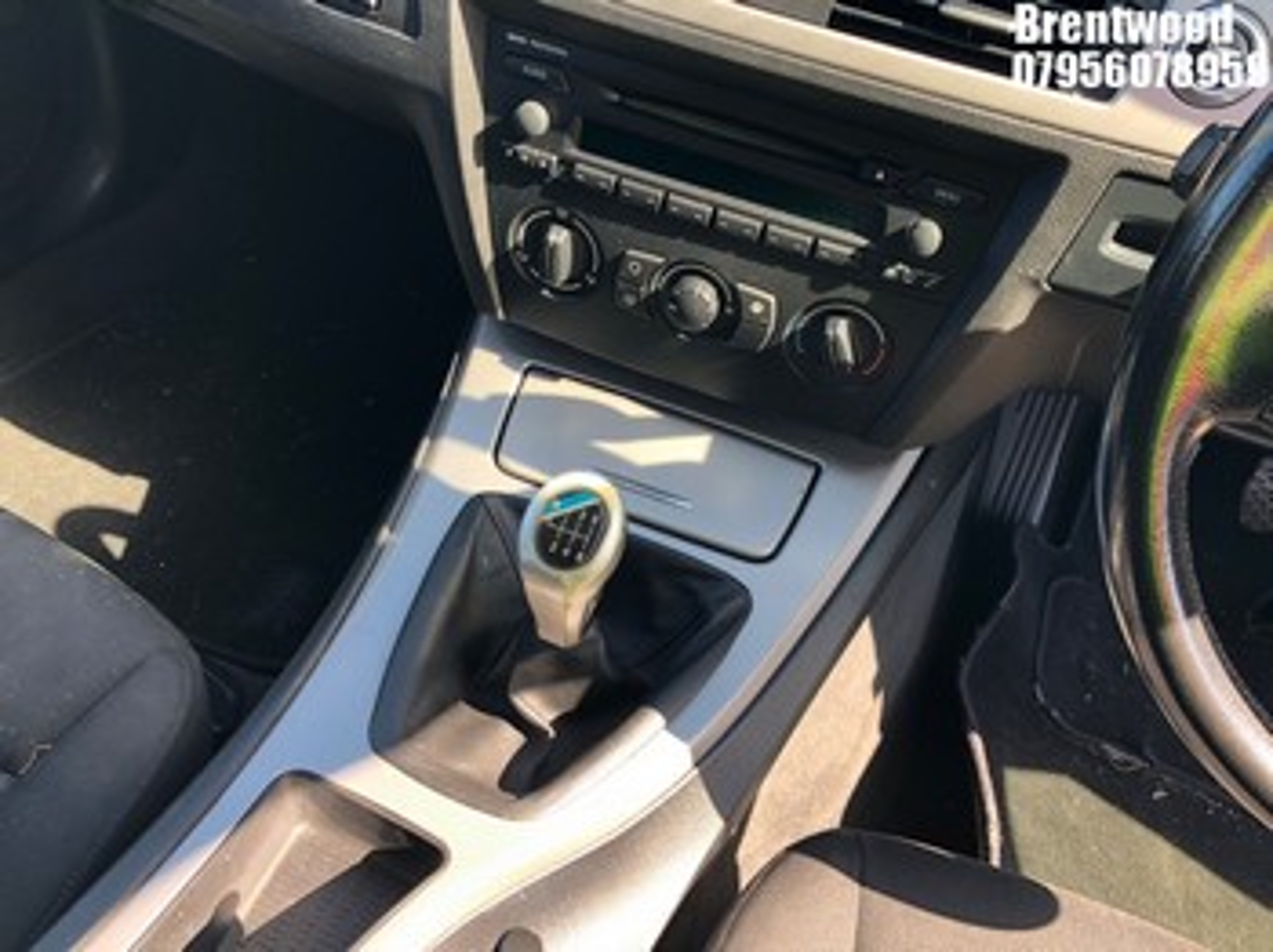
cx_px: 636
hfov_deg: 63.5
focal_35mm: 28
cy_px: 476
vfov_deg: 49.7
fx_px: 1029
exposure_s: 1/120
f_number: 1.8
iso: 50
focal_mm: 4
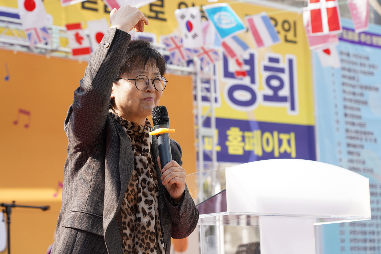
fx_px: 1111
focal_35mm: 105
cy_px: 127
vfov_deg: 13.0
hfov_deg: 19.5
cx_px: 190
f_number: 5.6
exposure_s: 1/160
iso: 125
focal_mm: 105
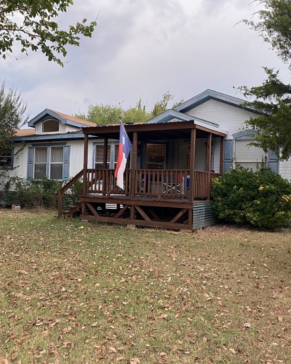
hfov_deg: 43.2
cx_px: 124
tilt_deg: +1.1
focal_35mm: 34
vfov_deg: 52.9
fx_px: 366
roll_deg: -1.6
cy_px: 182
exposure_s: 1/82
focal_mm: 4.25
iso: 125
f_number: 1.8
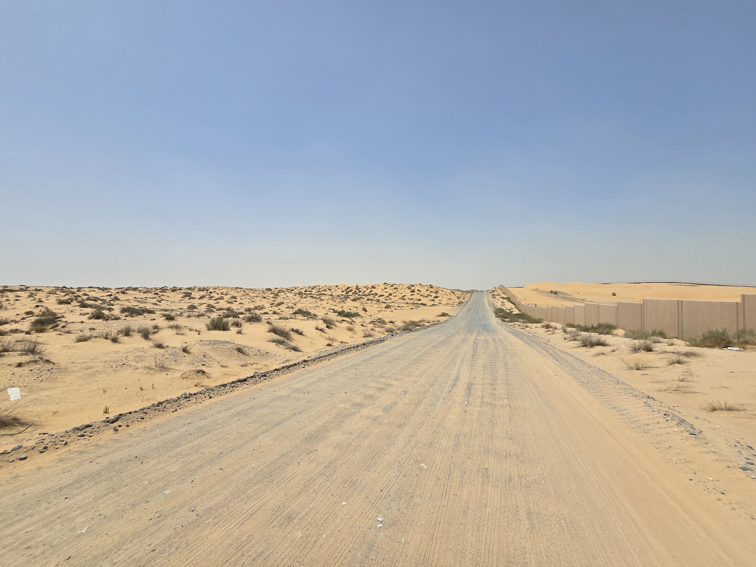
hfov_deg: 106.2
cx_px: 378
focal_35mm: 13
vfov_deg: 89.9
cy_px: 284
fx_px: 284
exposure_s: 1/4210
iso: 50
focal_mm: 2.2
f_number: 2.2
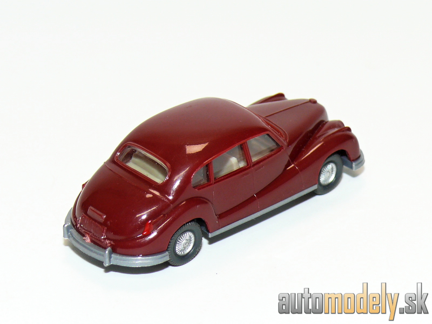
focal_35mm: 134
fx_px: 1672
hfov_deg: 14.7
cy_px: 162
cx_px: 216
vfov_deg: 11.1
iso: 100
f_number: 4
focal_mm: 15.9
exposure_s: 1/30
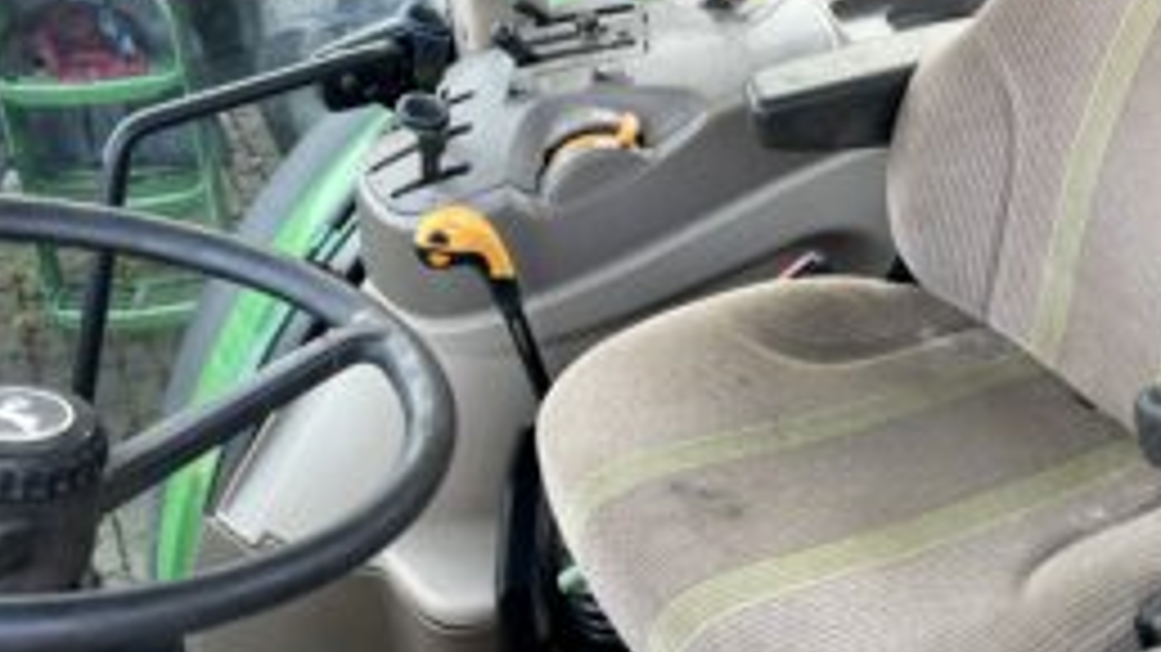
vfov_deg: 27.0
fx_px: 1354
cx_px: 814
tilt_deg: -31.8
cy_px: 391
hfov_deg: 45.4
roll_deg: -2.2
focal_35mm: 44
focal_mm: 5.1
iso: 50
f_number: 1.6
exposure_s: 1/121
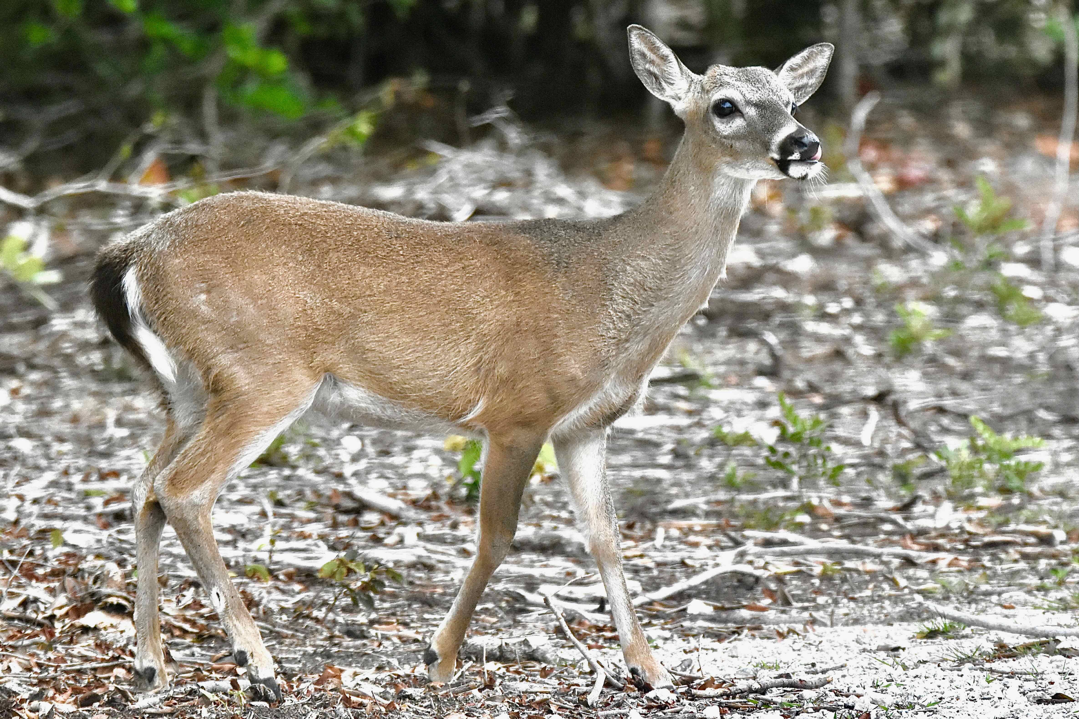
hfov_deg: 3.9
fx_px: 15735
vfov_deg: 2.6
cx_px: 540
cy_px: 360
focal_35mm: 525
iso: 2500
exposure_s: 1/3200
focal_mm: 350
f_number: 7.1
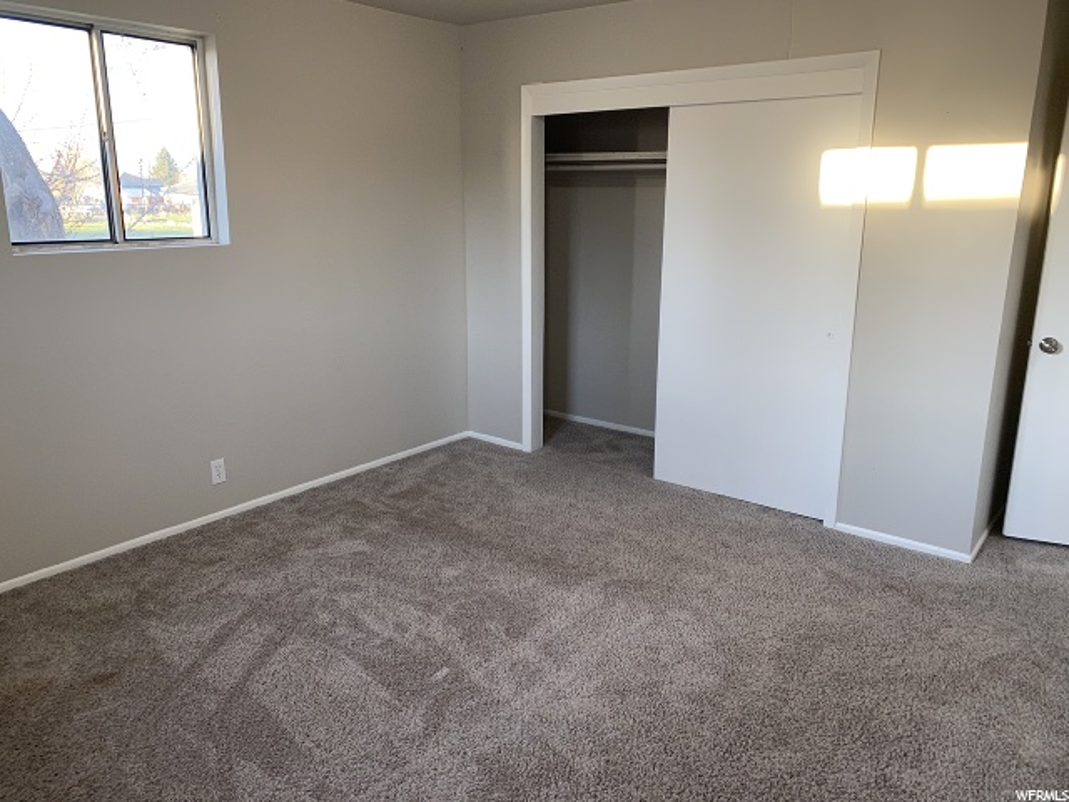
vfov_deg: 53.1
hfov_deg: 67.3
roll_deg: +0.0
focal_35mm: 26
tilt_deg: -13.3
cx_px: 534
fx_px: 803
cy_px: 401
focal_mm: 4.25
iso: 125
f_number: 1.8
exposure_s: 1/91
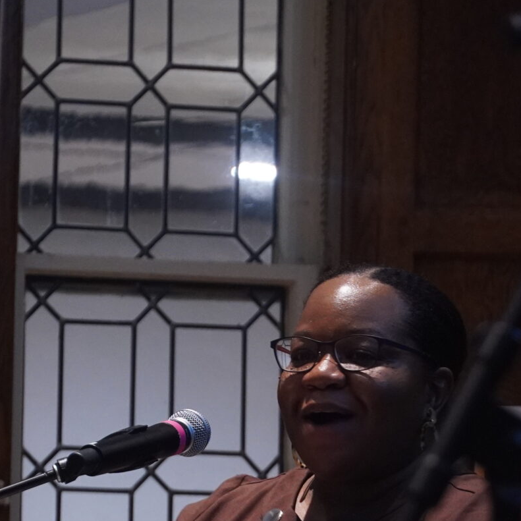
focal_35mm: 507
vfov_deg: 3.5
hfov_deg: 3.5
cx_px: 229
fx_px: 8640
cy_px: 517
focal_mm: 123
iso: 1600
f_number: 5.6
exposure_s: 1/20
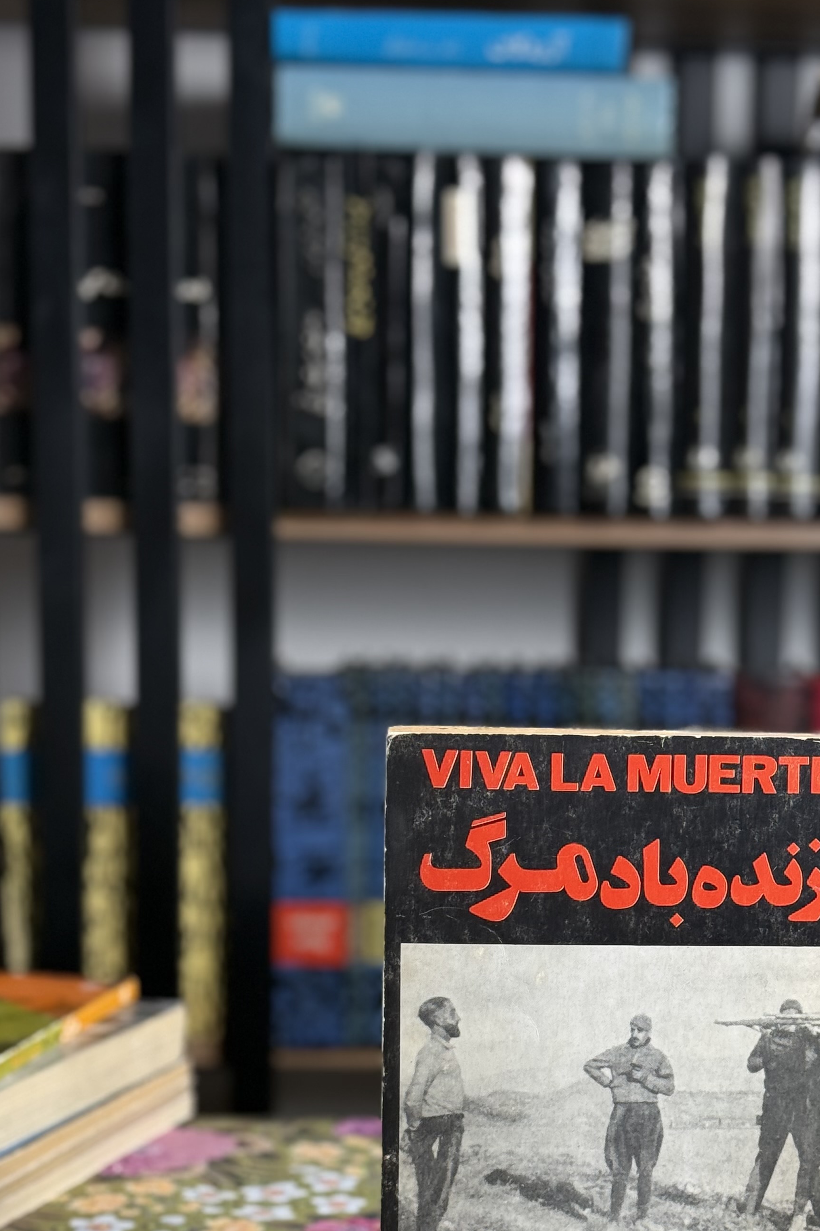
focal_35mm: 78
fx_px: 2666
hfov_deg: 17.4
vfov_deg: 25.8
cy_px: 840
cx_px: 628
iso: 125
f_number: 1.78
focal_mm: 6.76
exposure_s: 1/100
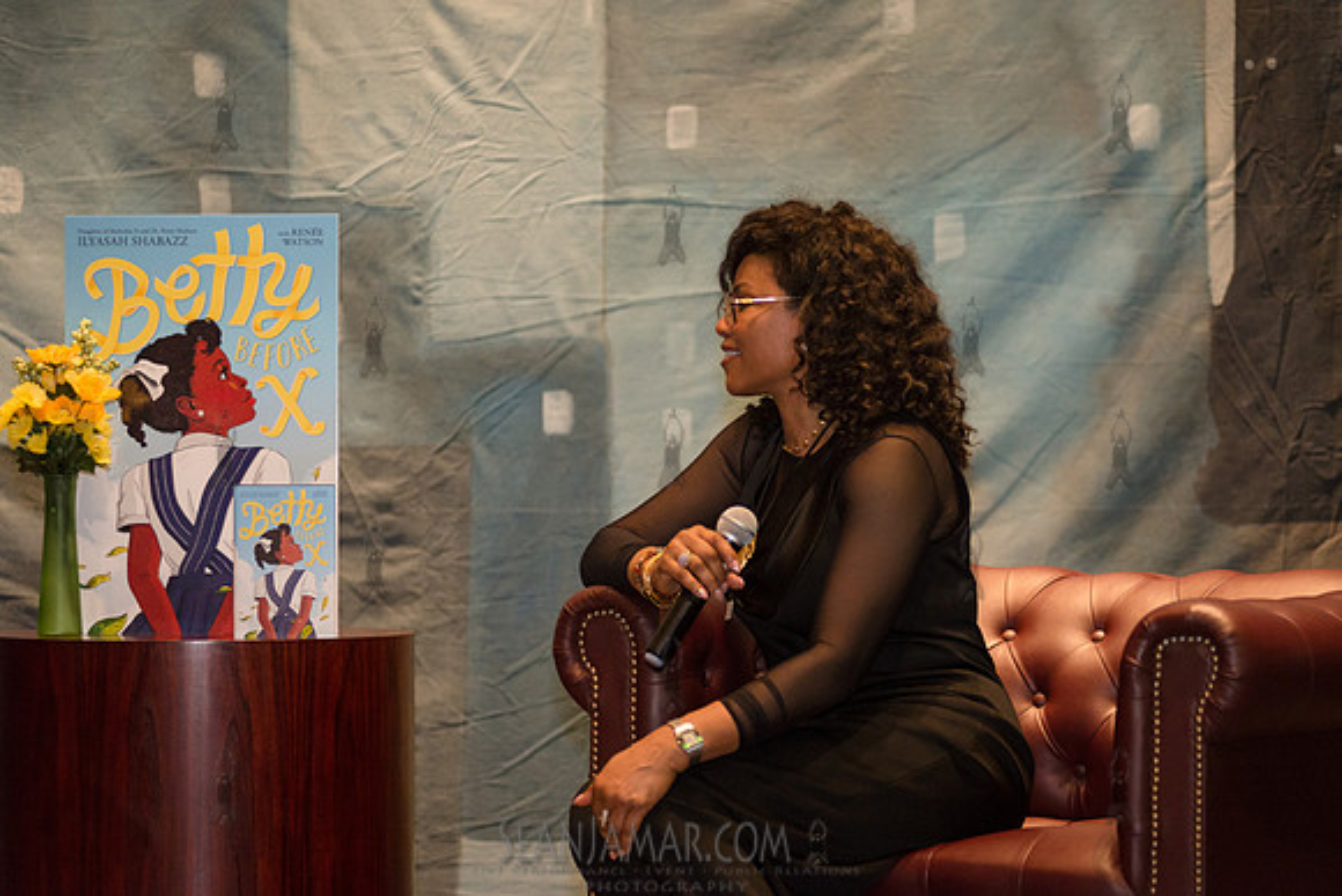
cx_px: 671
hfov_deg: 16.4
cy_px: 448
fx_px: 4661
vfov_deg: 11.0
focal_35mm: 125
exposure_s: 1/320
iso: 2000
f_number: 2.8
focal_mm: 125
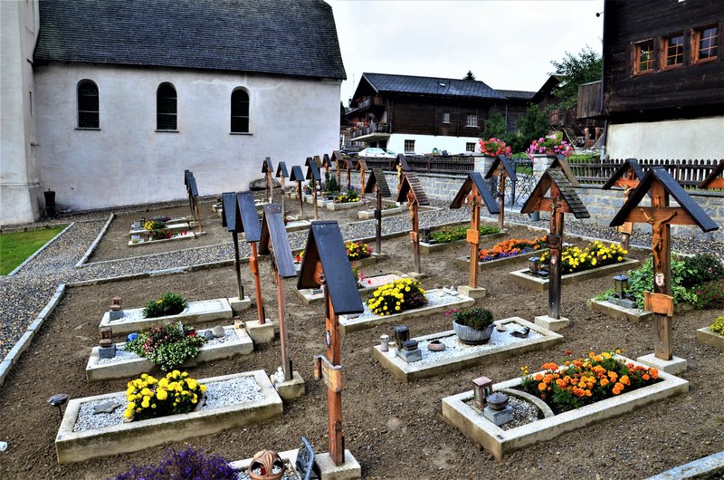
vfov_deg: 47.7
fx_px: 542
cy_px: 240
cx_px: 362
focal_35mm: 27
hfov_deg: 67.5
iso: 320
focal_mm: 18
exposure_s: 1/60
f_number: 8
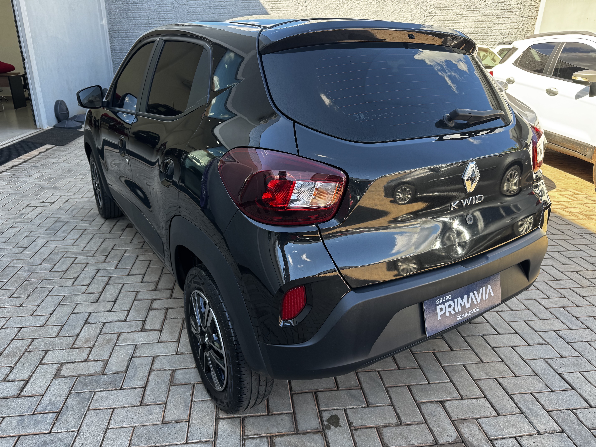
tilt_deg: -21.8
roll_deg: -1.9
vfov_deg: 56.8
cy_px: 224
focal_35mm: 24
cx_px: 298
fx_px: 413
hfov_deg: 71.6
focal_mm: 6.76
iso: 64
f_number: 1.78
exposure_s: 1/230
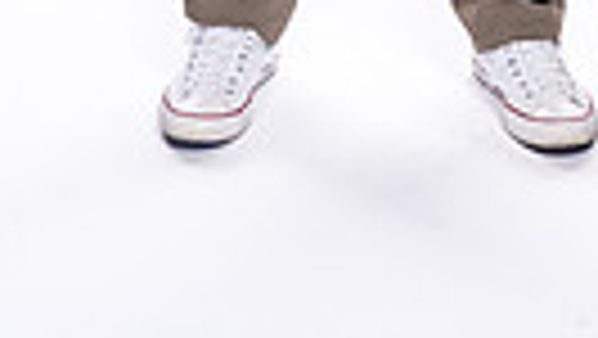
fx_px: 2983
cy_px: -667
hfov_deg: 11.4
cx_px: 337
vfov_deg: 6.0
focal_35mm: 188
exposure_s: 1/250
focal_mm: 53
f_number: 5.6
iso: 400
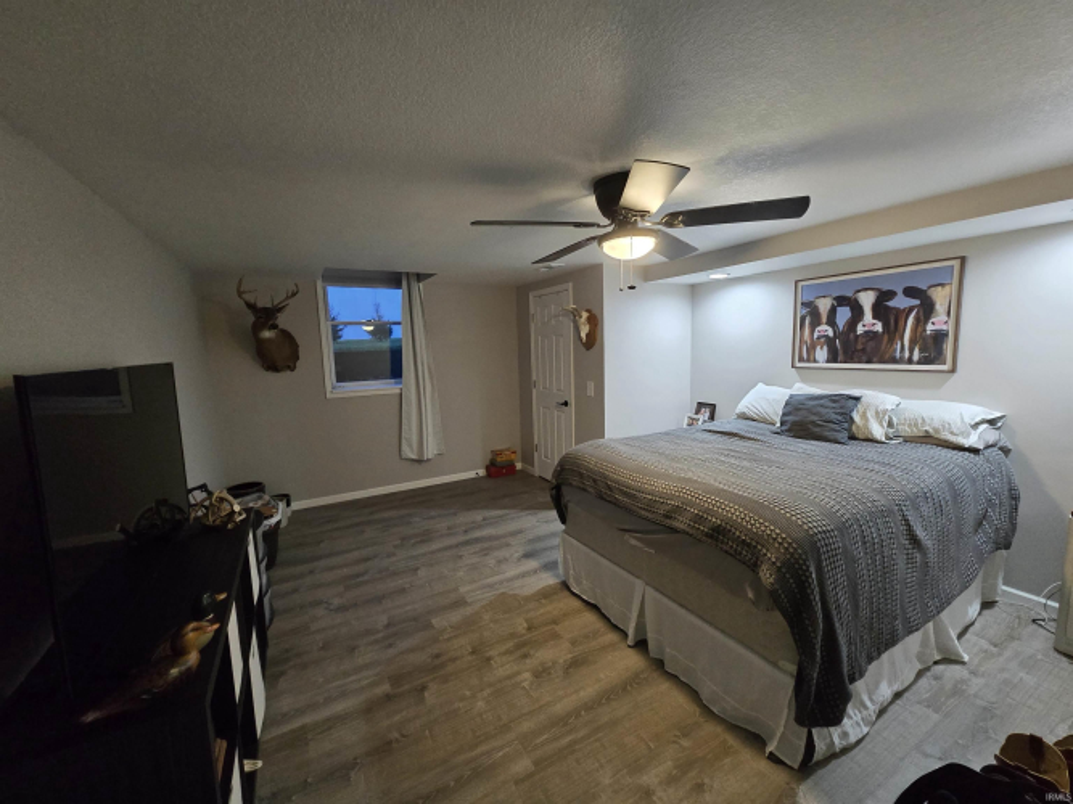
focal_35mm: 13
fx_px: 403
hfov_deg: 106.2
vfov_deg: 89.9
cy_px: 402
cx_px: 536
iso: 800
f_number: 2.2
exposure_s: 1/60
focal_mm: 2.2
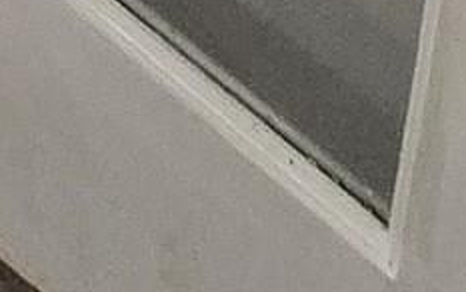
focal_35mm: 136
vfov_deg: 4.5
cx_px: -484
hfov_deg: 13.2
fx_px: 1728
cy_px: -1692
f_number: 2.2
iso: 320
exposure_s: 1/60
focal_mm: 2.2
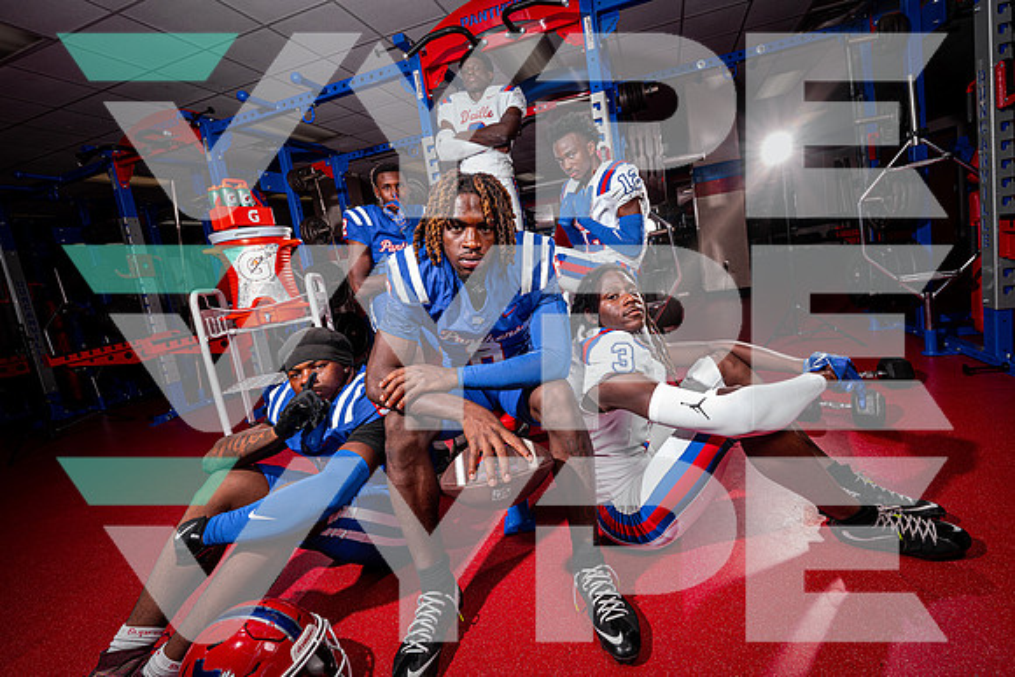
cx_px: 545
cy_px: 313
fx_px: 424
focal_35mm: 15
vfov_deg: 77.1
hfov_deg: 100.0
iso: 80
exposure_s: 1/200
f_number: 9
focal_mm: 14
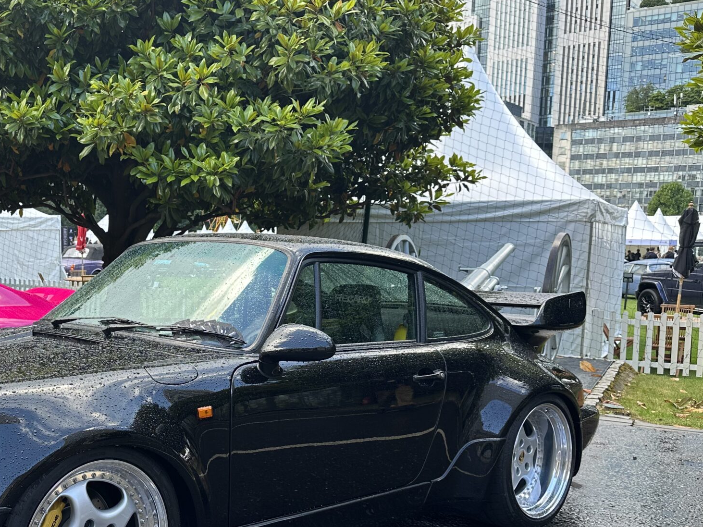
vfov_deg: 34.2
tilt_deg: -5.7
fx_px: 853
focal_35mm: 42
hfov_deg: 42.7
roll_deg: -1.5
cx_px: 140
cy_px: 326
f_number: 1.78
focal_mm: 6.86
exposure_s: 1/220
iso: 64
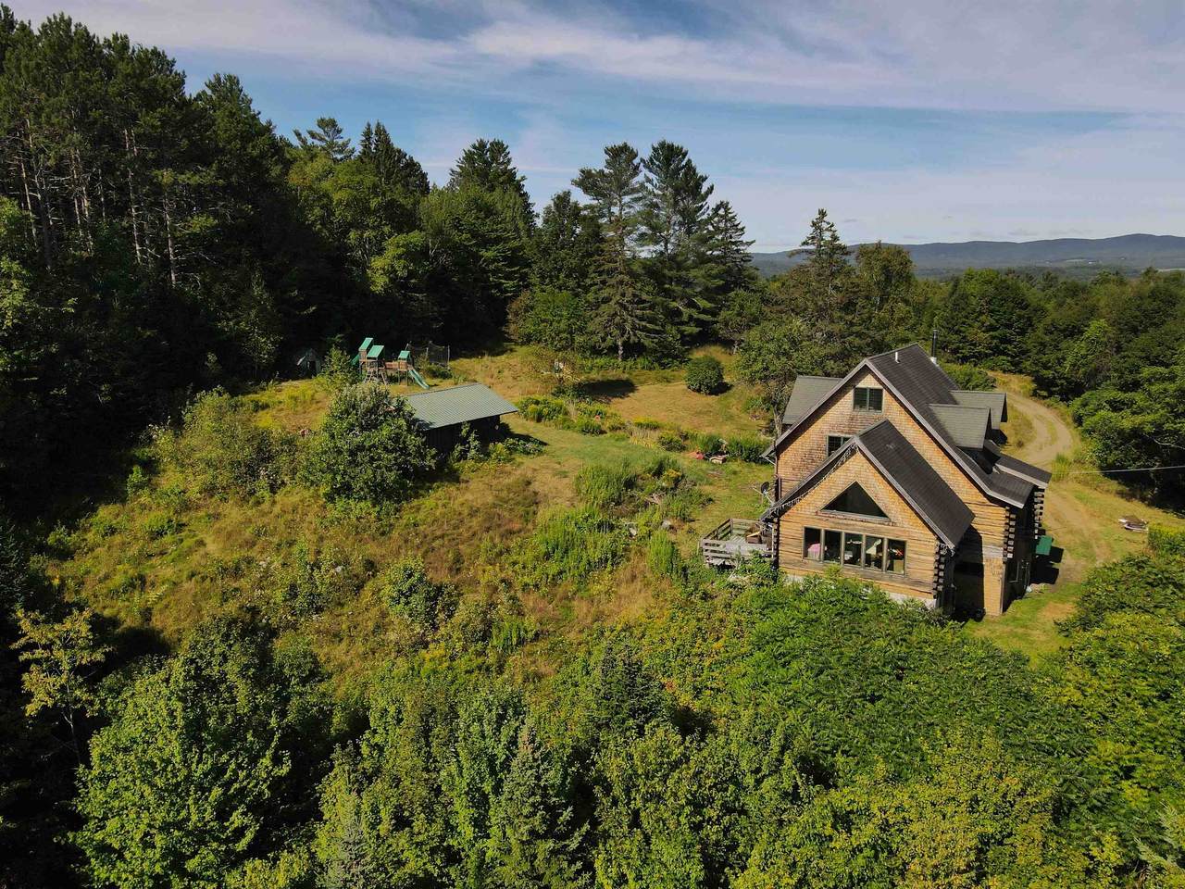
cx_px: 592
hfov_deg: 71.6
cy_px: 444
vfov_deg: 56.8
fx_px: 822
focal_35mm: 24
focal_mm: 4.5
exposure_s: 1/100
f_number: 2.8
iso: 100
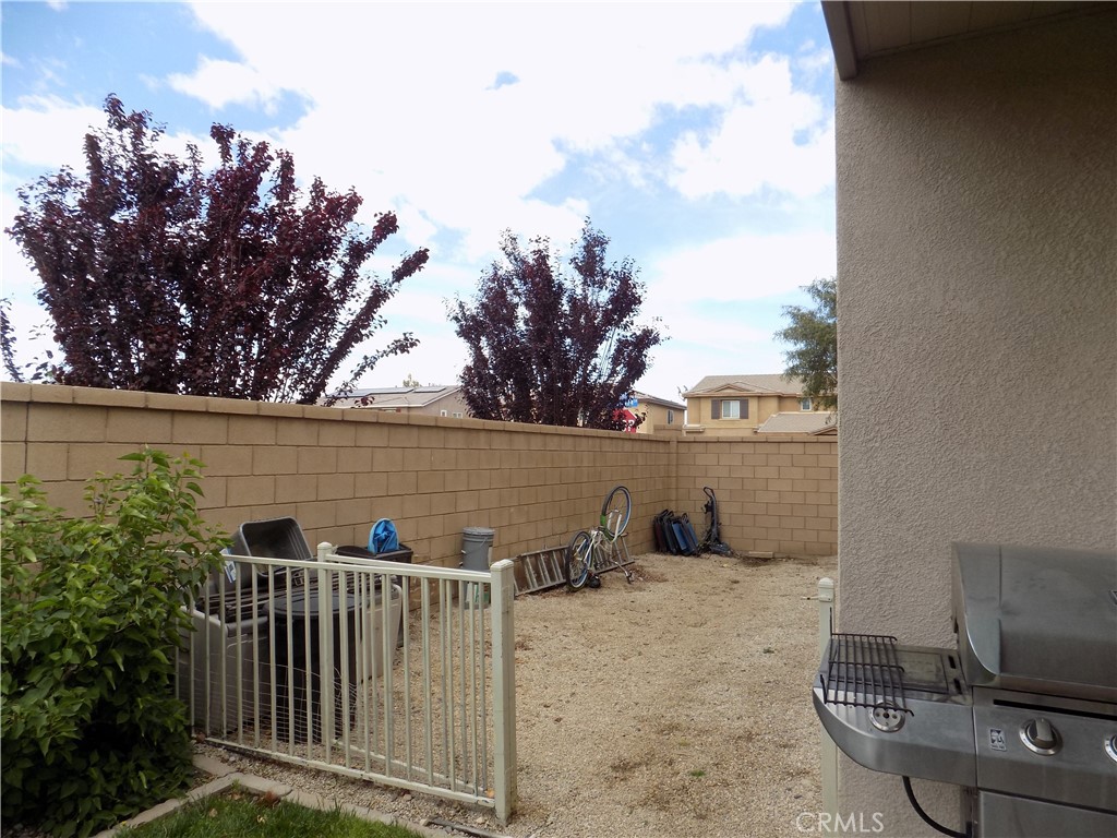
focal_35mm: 23
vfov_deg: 58.9
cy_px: 419
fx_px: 742
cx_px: 558
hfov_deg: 73.9
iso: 80
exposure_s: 1/500
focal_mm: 4
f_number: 3.1
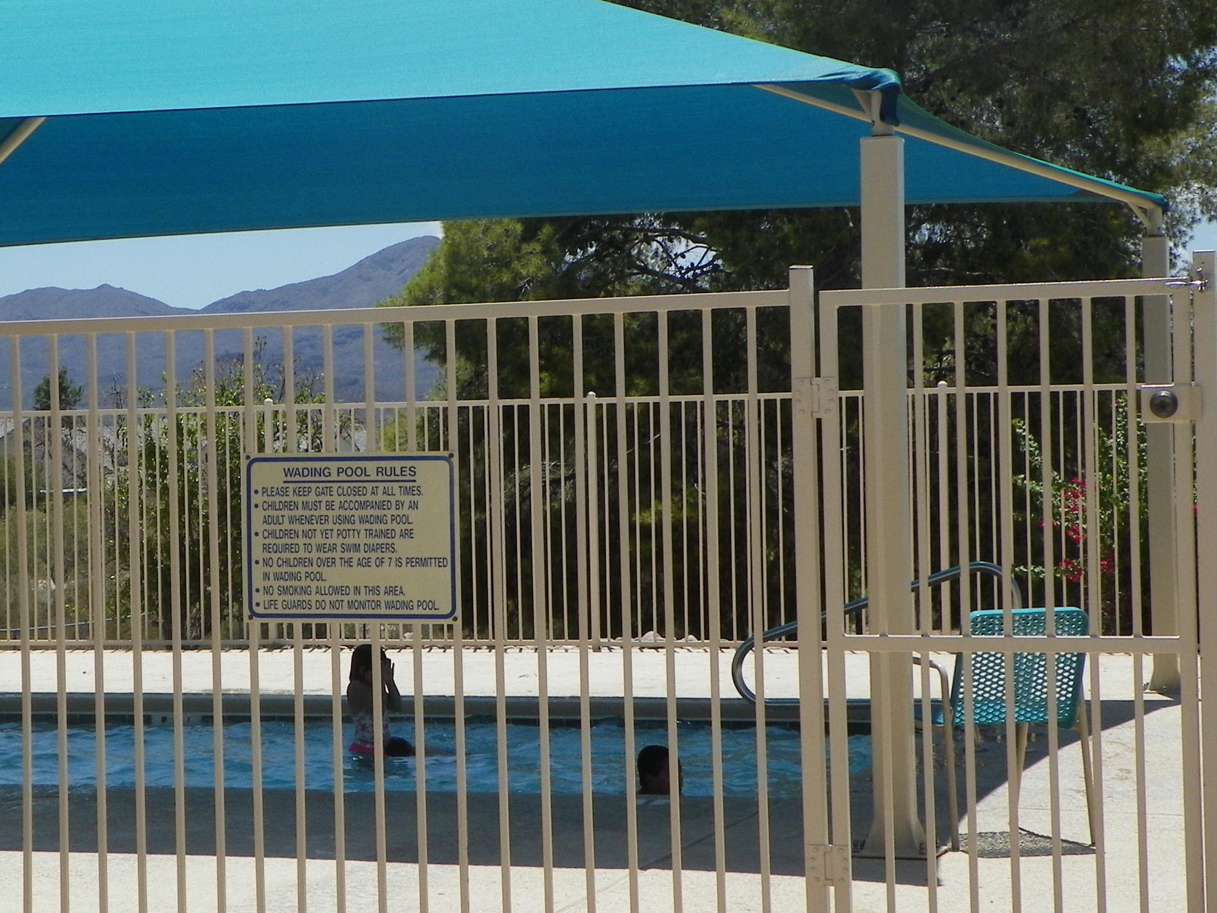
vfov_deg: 14.5
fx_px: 3586
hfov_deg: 19.1
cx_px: 322
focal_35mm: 102
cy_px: 465
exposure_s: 1/500
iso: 64
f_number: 5.6
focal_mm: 10.7
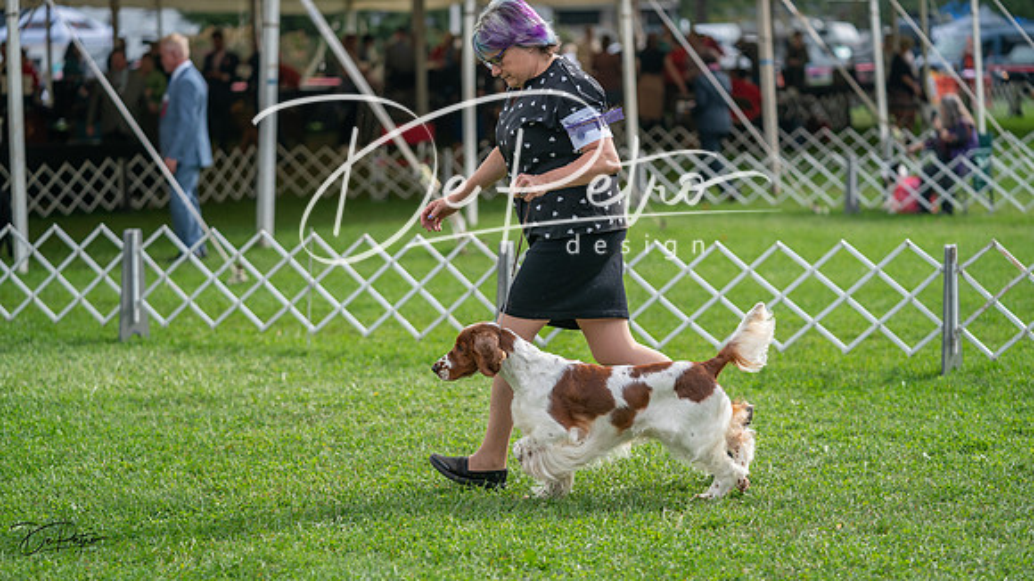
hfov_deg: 21.0
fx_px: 2785
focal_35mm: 102
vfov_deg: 11.9
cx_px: 517
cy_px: 290
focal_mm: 97
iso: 100
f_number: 2.8
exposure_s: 1/1000
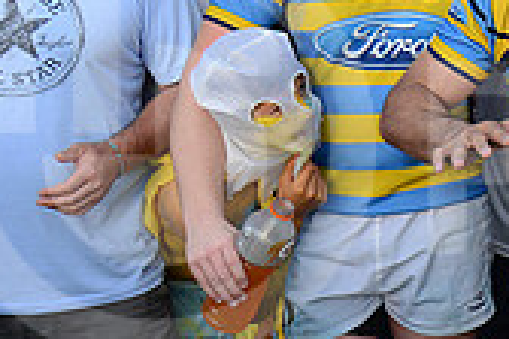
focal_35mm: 83
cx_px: 673
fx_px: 1173
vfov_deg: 16.5
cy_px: 150
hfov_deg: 21.9
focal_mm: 24
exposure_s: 1/800
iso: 640
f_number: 4.5
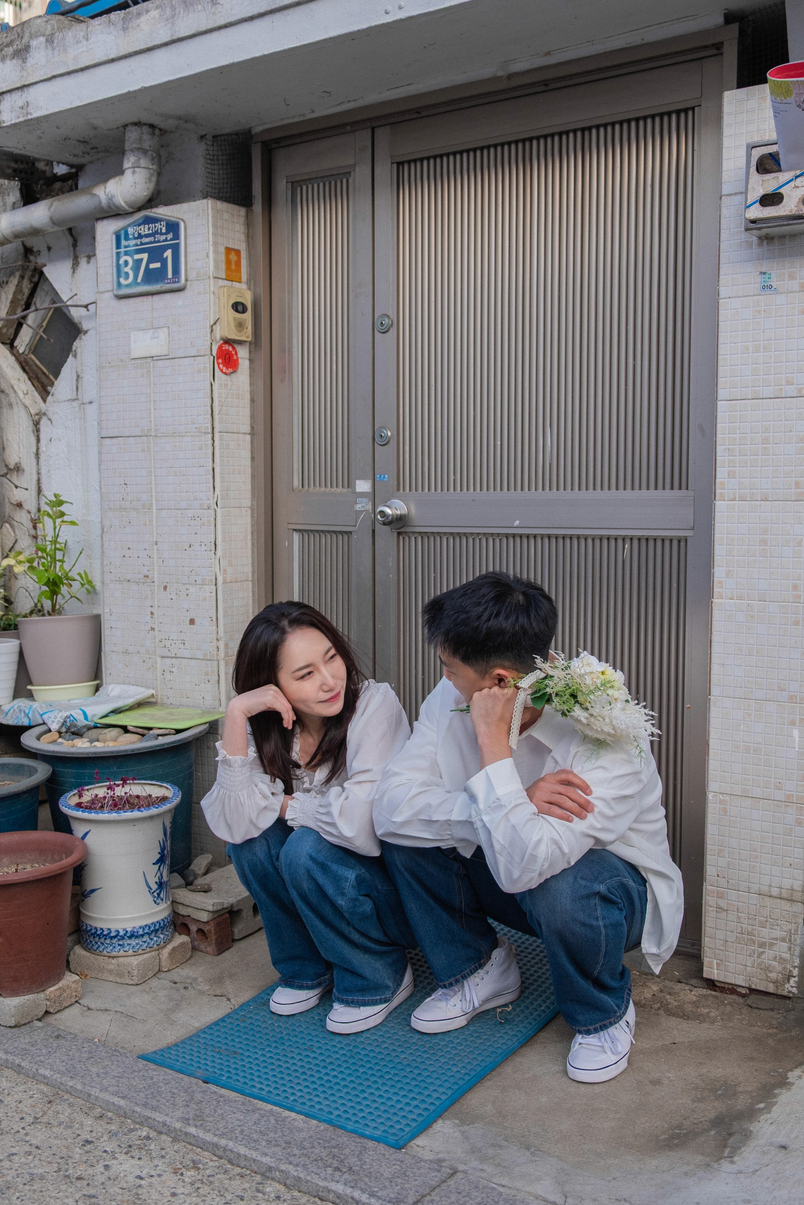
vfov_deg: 54.4
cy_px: 602
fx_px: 1172
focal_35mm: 35
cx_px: 402
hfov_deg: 37.8
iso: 320
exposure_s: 1/500
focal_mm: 23.3
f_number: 3.2
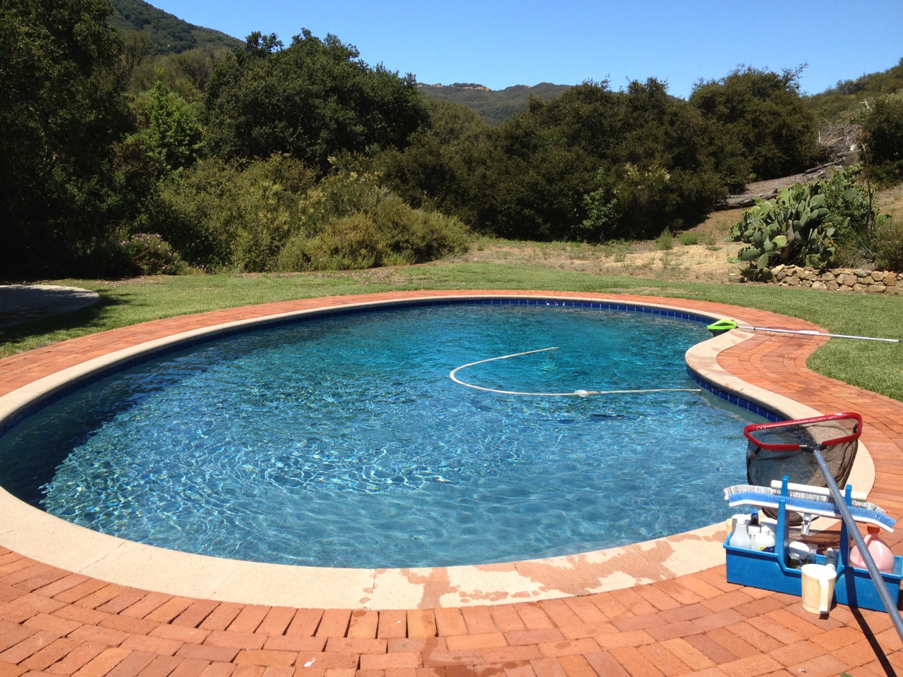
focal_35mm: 35
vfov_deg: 40.7
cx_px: 452
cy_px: 338
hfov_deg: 52.6
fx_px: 913
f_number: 2.4
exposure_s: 1/1842
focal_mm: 4.28
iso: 64
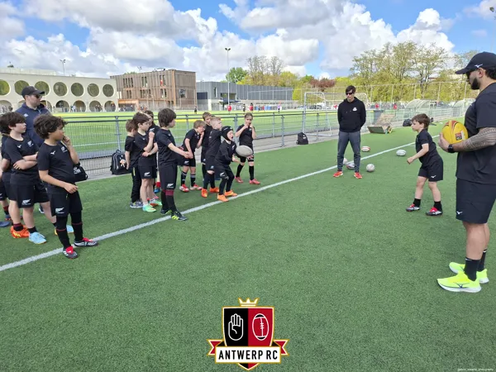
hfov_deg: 73.9
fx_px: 330
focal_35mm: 23
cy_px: 186
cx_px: 248
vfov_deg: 58.9
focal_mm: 5.54
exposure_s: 1/1232
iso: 50
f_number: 1.8
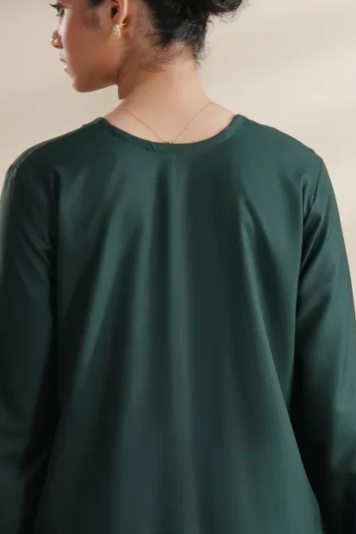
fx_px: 3383
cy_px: 383
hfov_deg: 6.0
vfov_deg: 9.0
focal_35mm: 228
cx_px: 177
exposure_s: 1/250
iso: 500
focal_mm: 60
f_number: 3.2
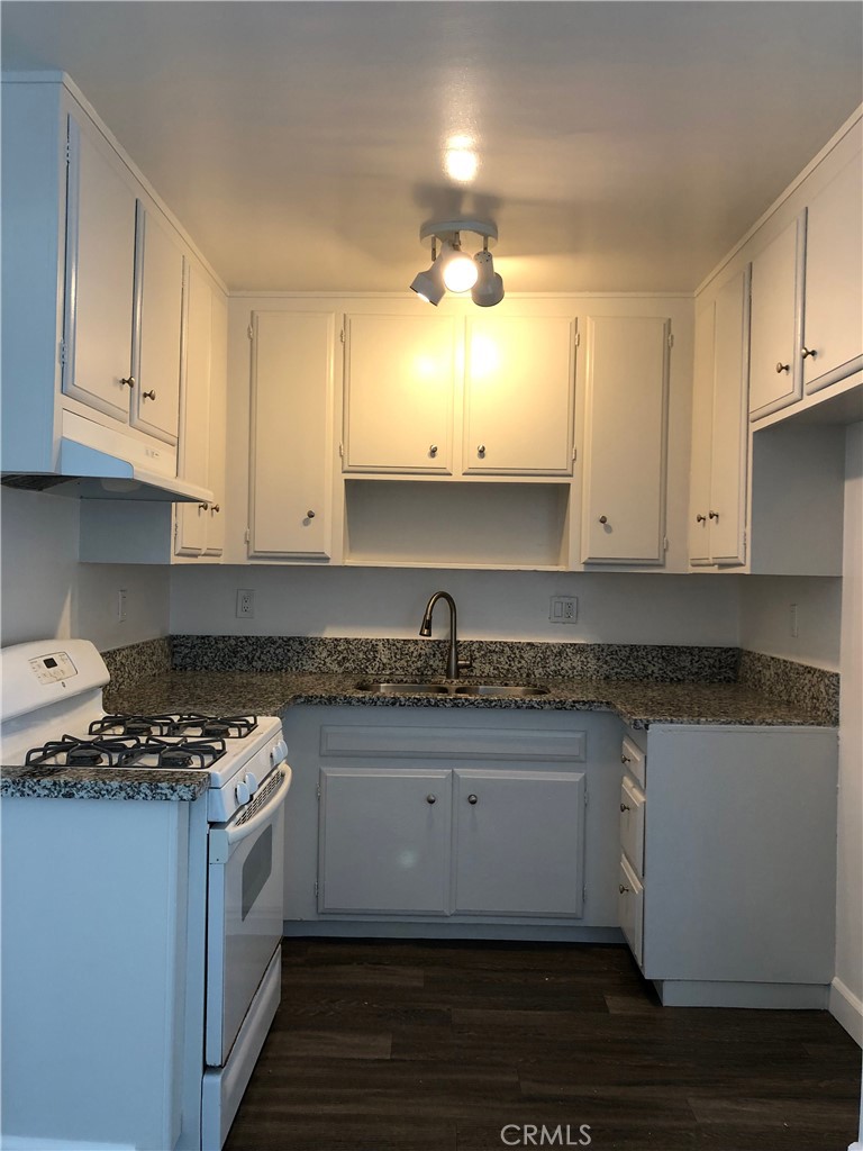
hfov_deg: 49.7
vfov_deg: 63.4
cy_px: 576
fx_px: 931
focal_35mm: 28
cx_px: 432
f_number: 1.8
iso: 25
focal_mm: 4
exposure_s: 1/30
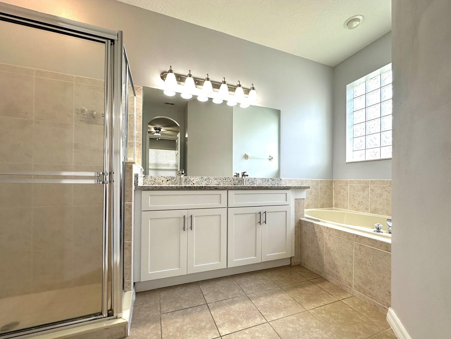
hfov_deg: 98.1
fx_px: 195
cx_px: 231
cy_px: 180
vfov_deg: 81.7
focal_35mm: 15
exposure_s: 1/120
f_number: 2.2
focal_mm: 2.22
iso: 80
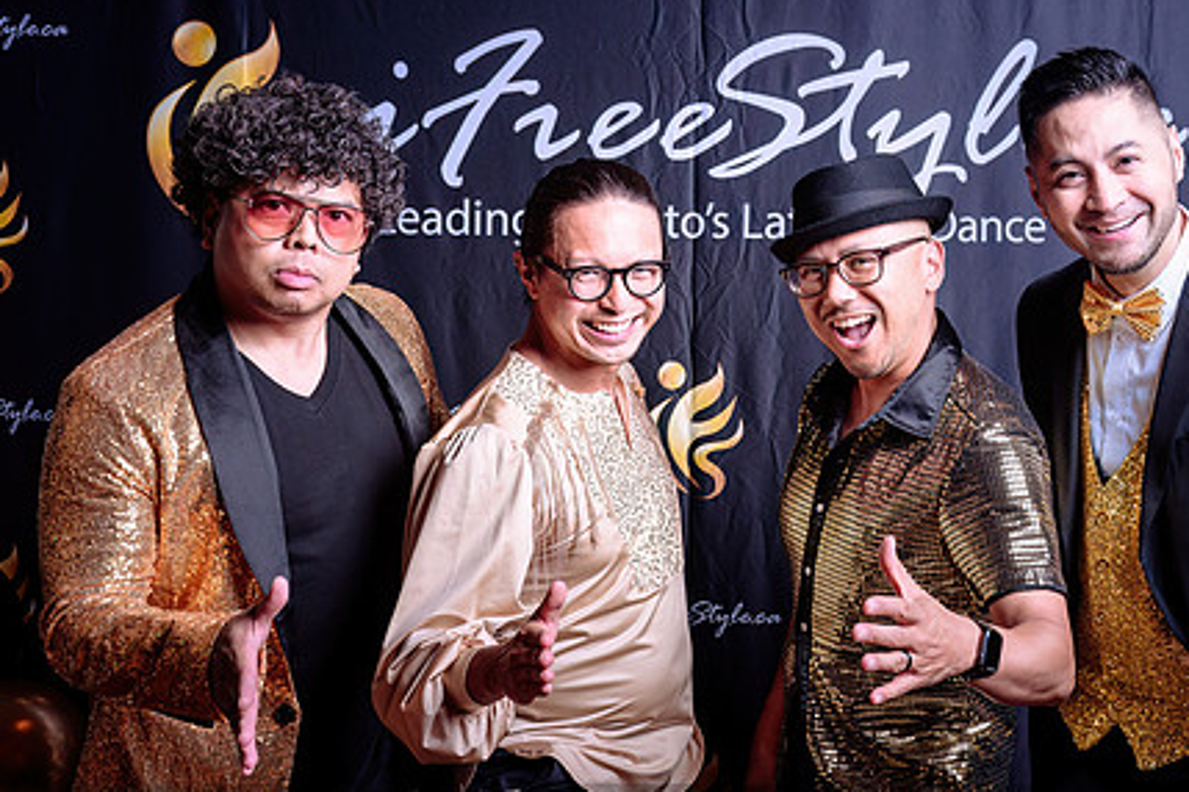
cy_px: 407
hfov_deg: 35.3
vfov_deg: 24.2
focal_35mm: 56
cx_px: 780
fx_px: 1849
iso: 125
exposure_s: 1/160
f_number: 4.5
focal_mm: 34.5
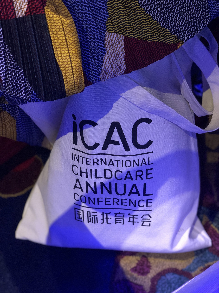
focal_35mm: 52
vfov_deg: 36.8
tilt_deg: -69.2
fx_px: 439
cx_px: 110
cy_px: 146
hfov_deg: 28.0
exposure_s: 1/8
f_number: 2.4
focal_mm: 6
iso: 160
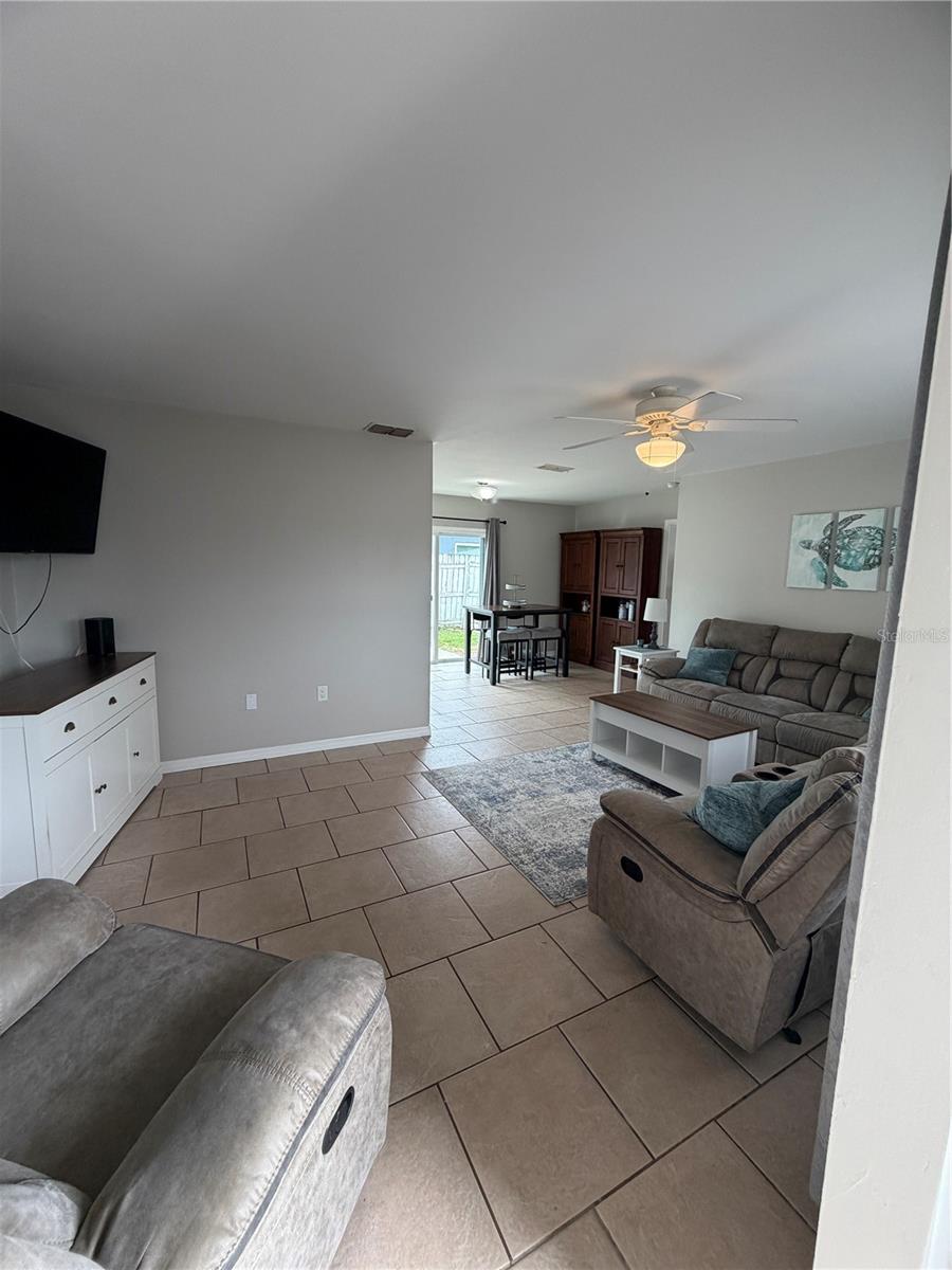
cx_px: 476
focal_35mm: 14
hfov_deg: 85.7
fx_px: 513
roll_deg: -1.3
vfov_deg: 102.1
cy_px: 635
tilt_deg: -7.4
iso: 200
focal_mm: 2.22
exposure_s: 1/120
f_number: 2.2
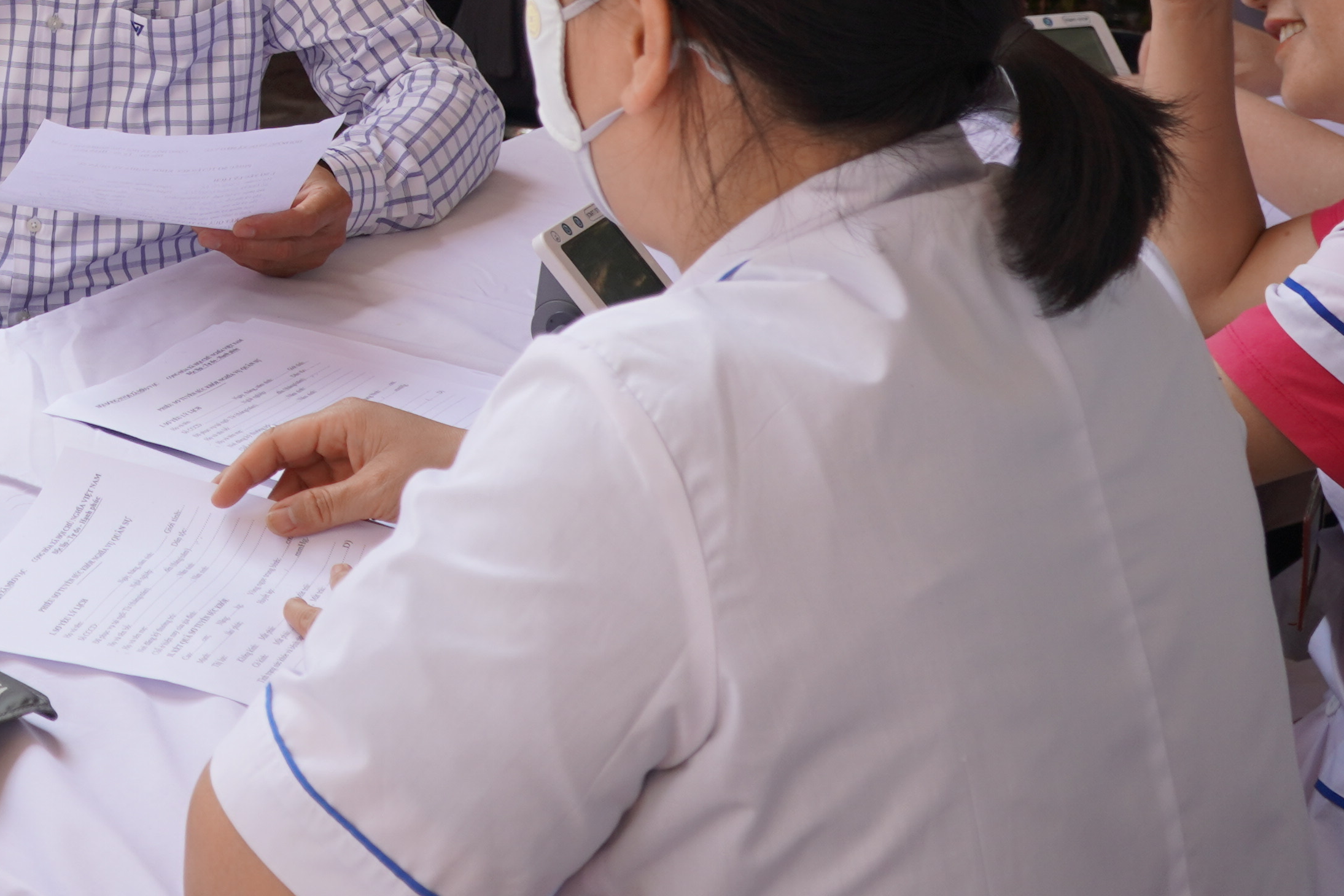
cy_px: -136
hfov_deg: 25.7
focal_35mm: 74
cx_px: -62
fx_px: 2762
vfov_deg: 17.7
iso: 100
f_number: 4
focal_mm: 18
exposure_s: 1/160
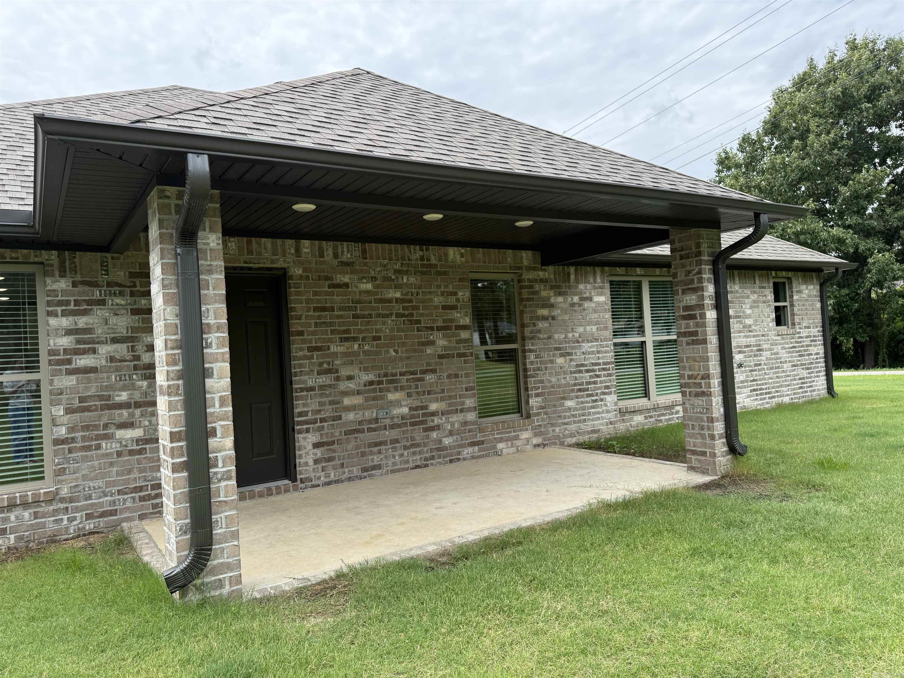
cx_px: 452
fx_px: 627
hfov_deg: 71.6
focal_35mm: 24
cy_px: 339
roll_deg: +3.3
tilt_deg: +2.3
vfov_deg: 56.8
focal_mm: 6.76
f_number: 1.78
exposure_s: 1/1855
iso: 100
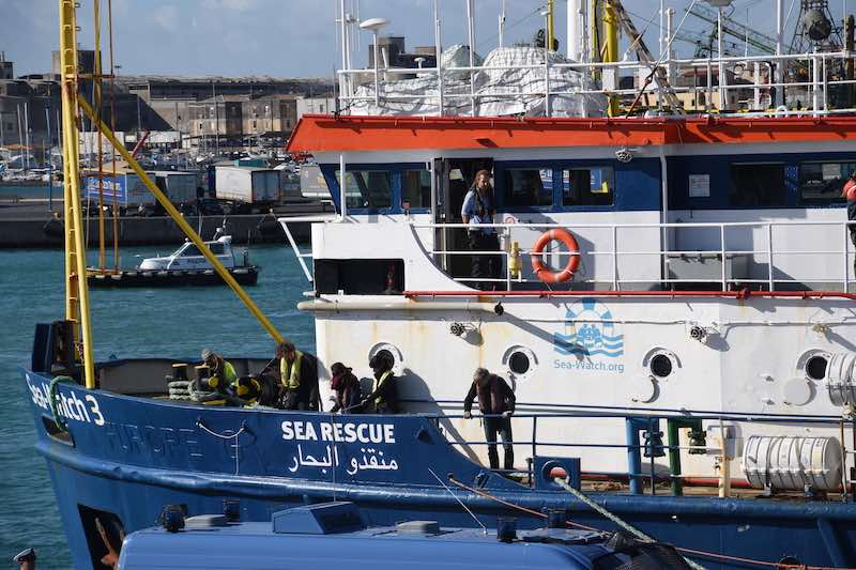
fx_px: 3744
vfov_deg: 8.7
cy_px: 285
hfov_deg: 13.0
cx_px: 428
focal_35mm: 158
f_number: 9
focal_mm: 105
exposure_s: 1/1000
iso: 200
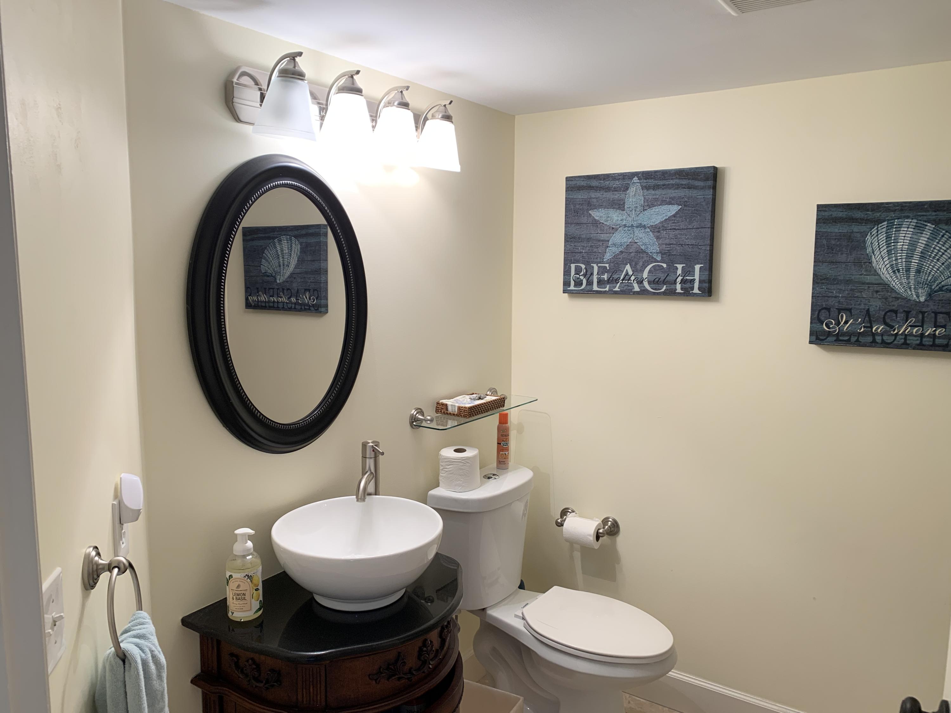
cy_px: 356
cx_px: 476
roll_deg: -0.5
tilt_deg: -6.9
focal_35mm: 26
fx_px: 714
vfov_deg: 53.1
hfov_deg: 67.3
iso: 50
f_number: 1.8
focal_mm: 4.25
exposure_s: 1/60
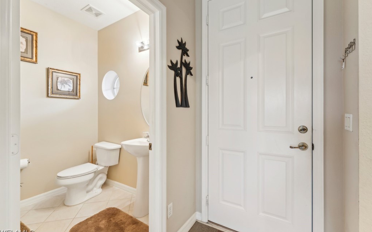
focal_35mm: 15
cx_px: 188
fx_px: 152
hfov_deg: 101.5
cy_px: 110
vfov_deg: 74.7
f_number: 8
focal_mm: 14
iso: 250
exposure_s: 1/4
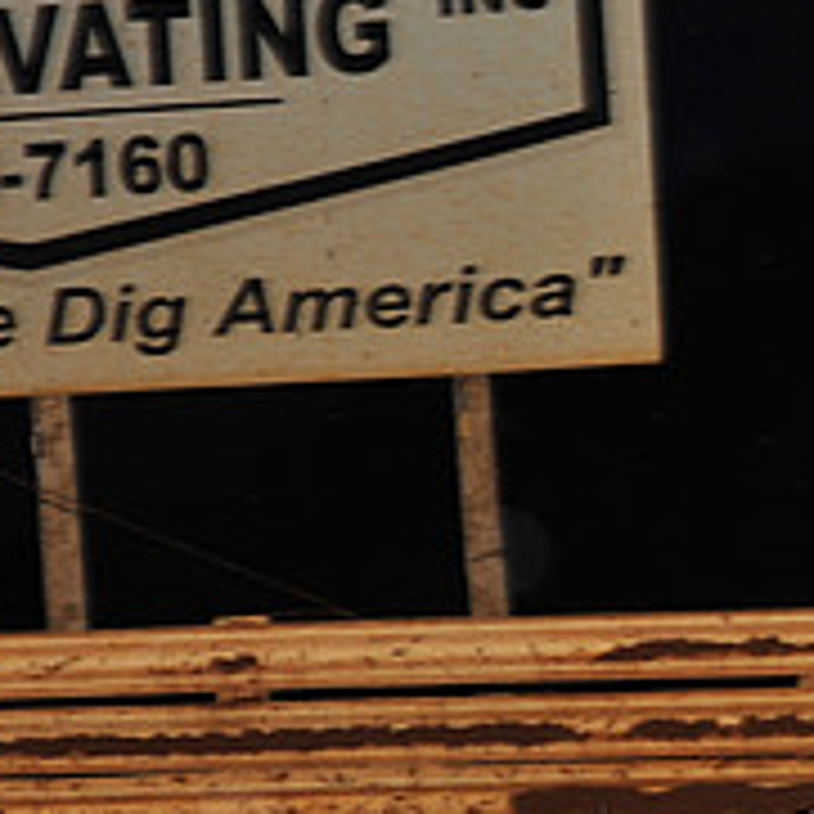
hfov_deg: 6.4
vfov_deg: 6.4
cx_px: 1057
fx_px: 7236
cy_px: 854
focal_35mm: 272
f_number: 6.3
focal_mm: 100
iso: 800
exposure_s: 1/320
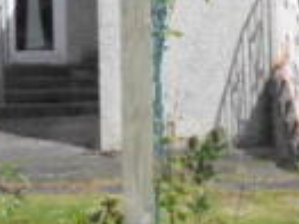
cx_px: 193
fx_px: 1225
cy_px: 51
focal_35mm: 142
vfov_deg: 10.4
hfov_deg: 13.9
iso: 80
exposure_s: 1/250
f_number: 8.2
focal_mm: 5.6
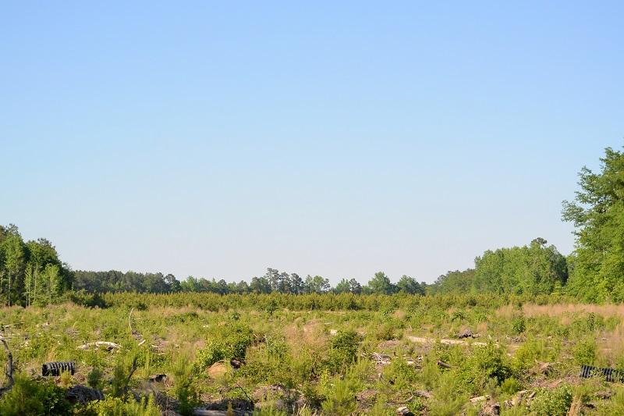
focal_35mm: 81
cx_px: 312
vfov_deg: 16.8
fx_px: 1404
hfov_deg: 25.1
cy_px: 208
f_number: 5.6
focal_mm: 30
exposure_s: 1/640
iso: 160
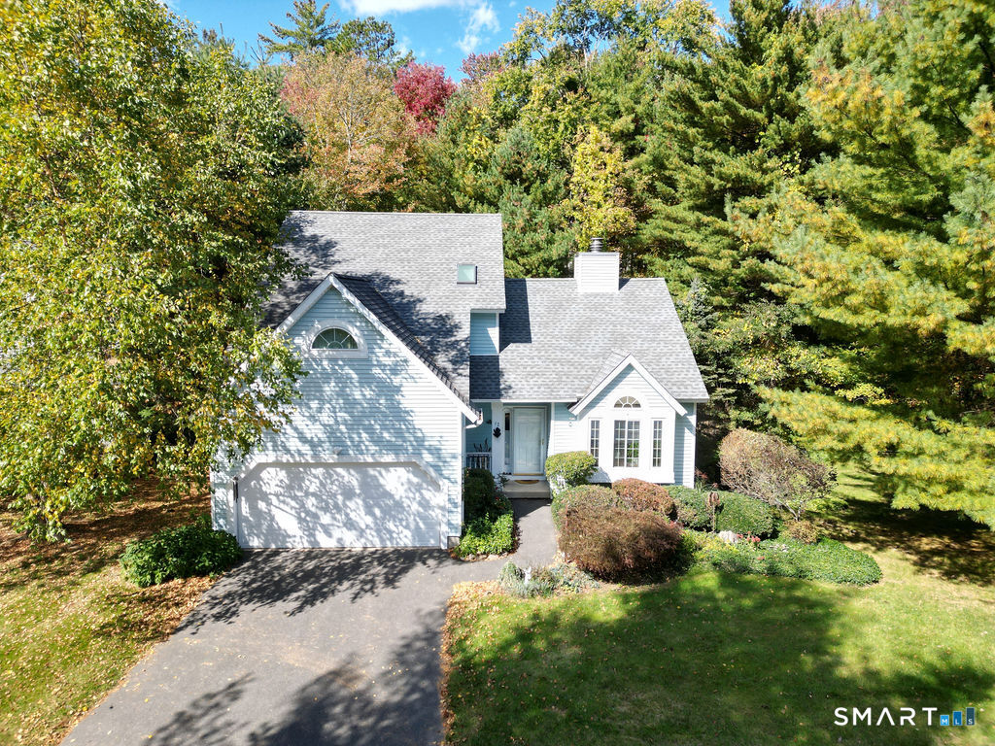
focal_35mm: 24
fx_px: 690
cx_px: 498
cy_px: 373
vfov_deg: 56.8
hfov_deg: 71.6
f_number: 1.7
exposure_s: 1/1600
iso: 130
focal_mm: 6.72
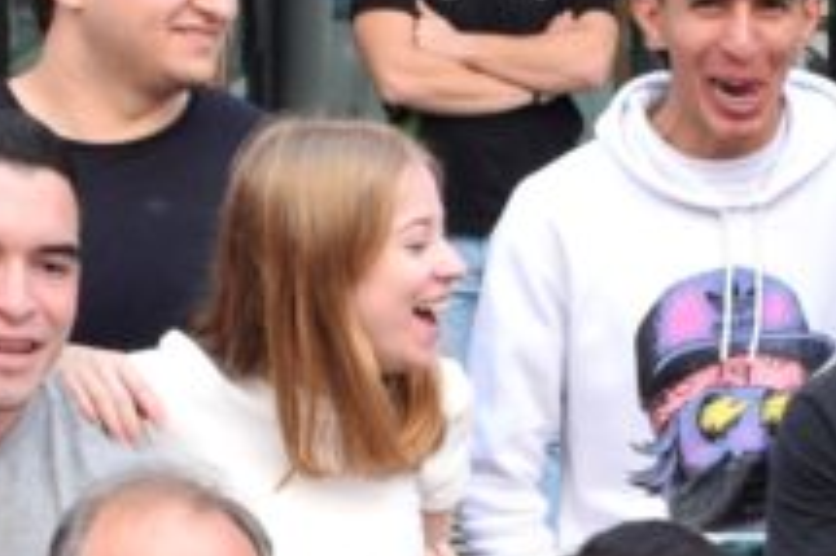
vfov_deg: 7.2
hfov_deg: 11.0
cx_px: 747
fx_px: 4316
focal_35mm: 186
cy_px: 848
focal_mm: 26
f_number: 8
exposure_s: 1/250
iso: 400
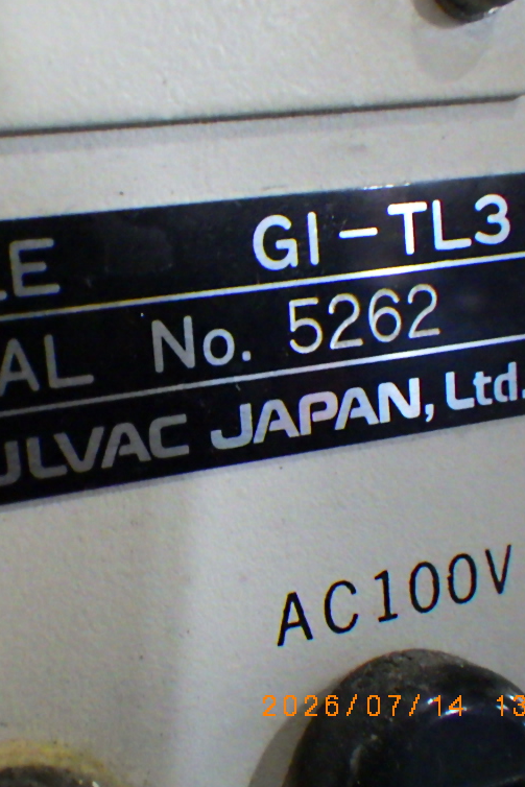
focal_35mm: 48
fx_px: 1049
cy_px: 397
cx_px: 163
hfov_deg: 27.9
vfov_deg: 41.1
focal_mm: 6.1
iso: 1600
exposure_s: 1/20
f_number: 3.8
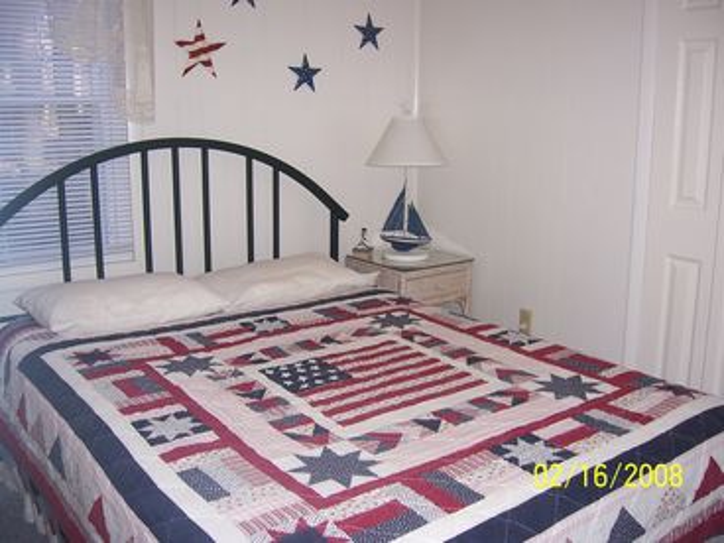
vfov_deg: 39.7
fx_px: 753
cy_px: 272
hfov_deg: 51.4
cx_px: 362
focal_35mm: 36
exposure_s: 1/60
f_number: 3
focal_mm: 6
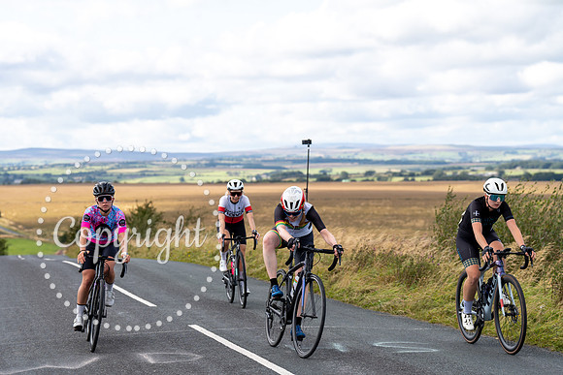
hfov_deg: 22.6
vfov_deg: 15.2
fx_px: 1408
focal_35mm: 90
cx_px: 282
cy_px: 188
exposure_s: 1/800
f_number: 4
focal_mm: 90
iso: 100
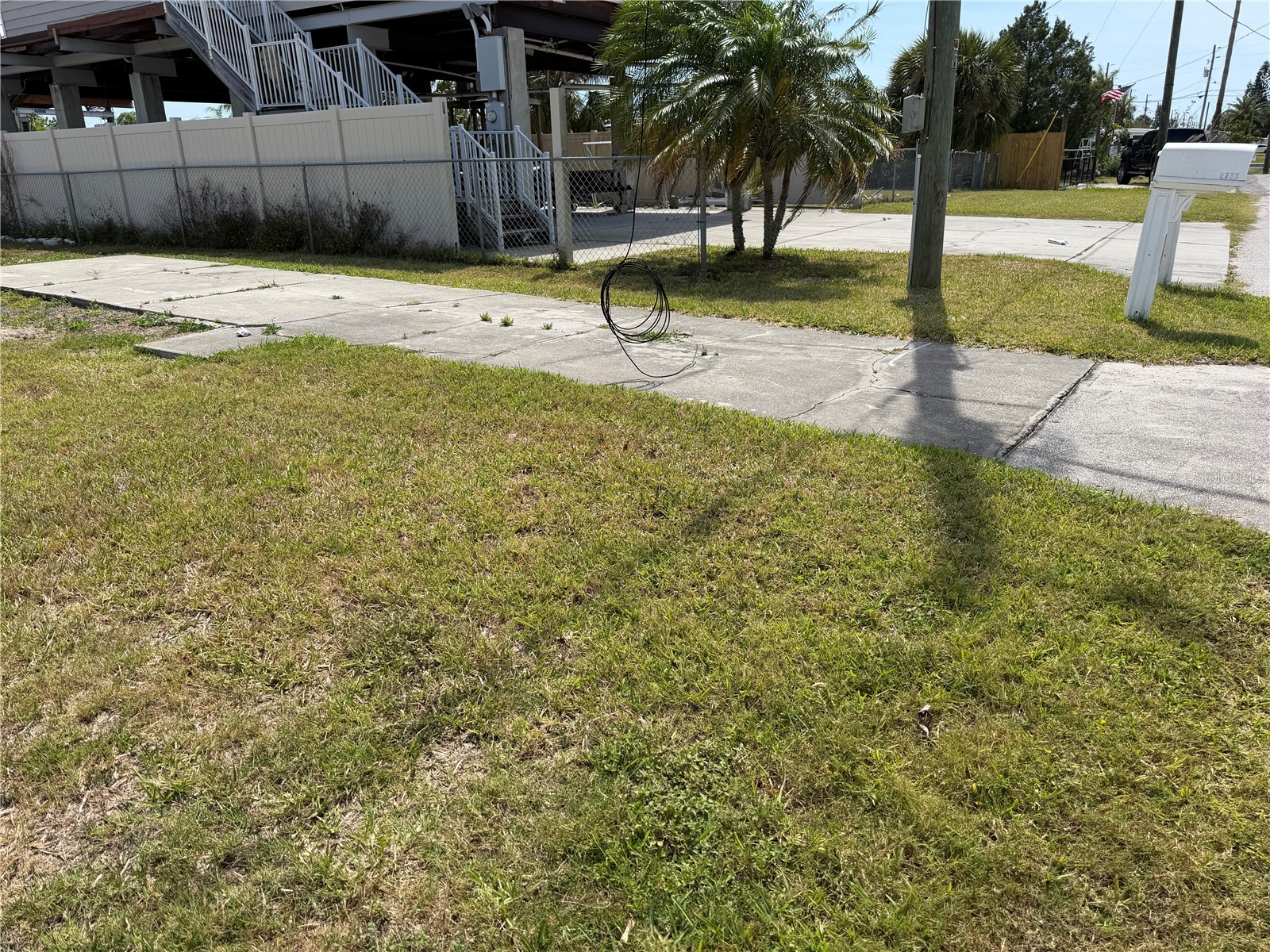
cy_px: 476
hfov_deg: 71.6
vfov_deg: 56.8
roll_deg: +1.5
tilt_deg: -19.6
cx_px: 635
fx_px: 881
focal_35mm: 24
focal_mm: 6.76
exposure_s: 1/4975
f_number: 1.78
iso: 80
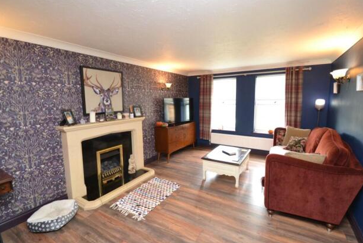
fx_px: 161
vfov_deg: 73.8
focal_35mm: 16
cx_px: 189
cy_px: 118
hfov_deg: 96.6
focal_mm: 10
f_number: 3.5
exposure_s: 1/60
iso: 2000
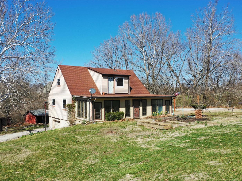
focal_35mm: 31
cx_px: 116
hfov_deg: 58.3
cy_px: 92
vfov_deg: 45.4
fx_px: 217
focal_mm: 10.26
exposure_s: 1/400
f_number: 5.6
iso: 100
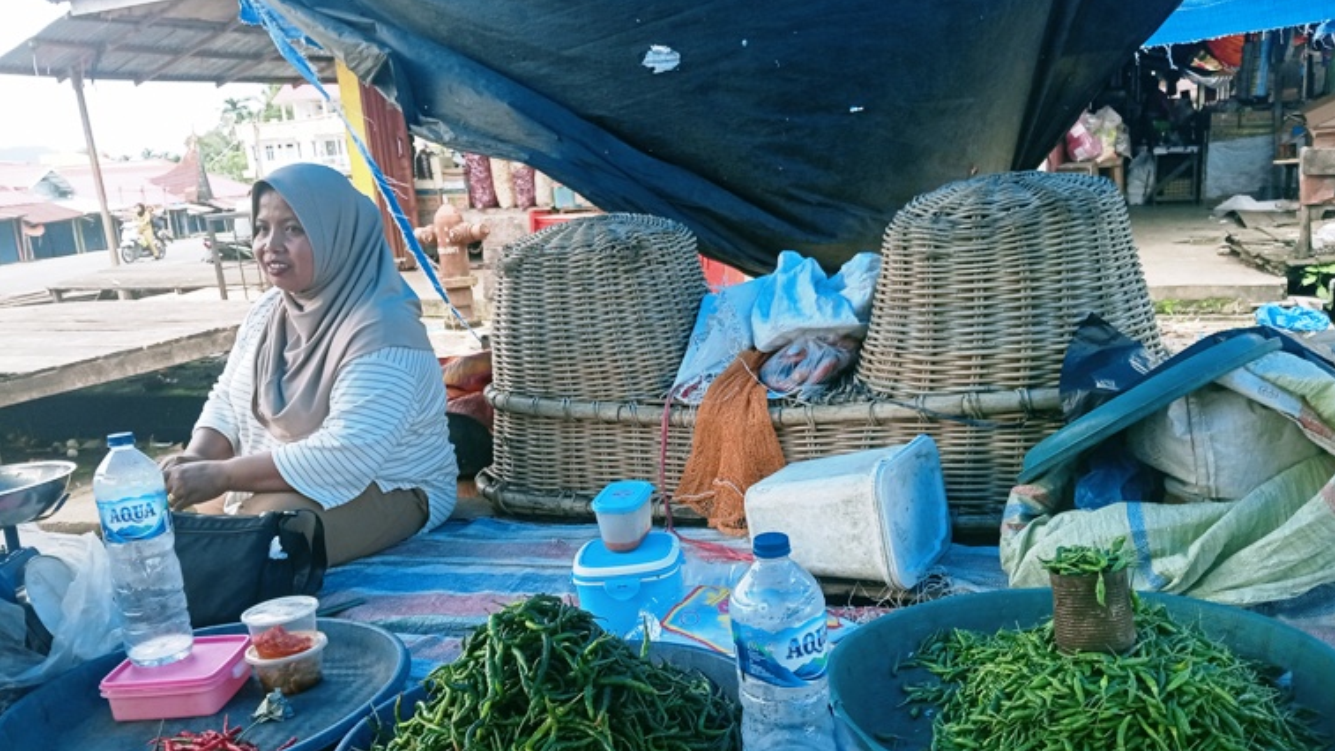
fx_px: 1097
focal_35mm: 31
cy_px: 457
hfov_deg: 62.6
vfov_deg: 37.6
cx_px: 675
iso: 100
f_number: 1.8
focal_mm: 3.98
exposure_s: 1/187
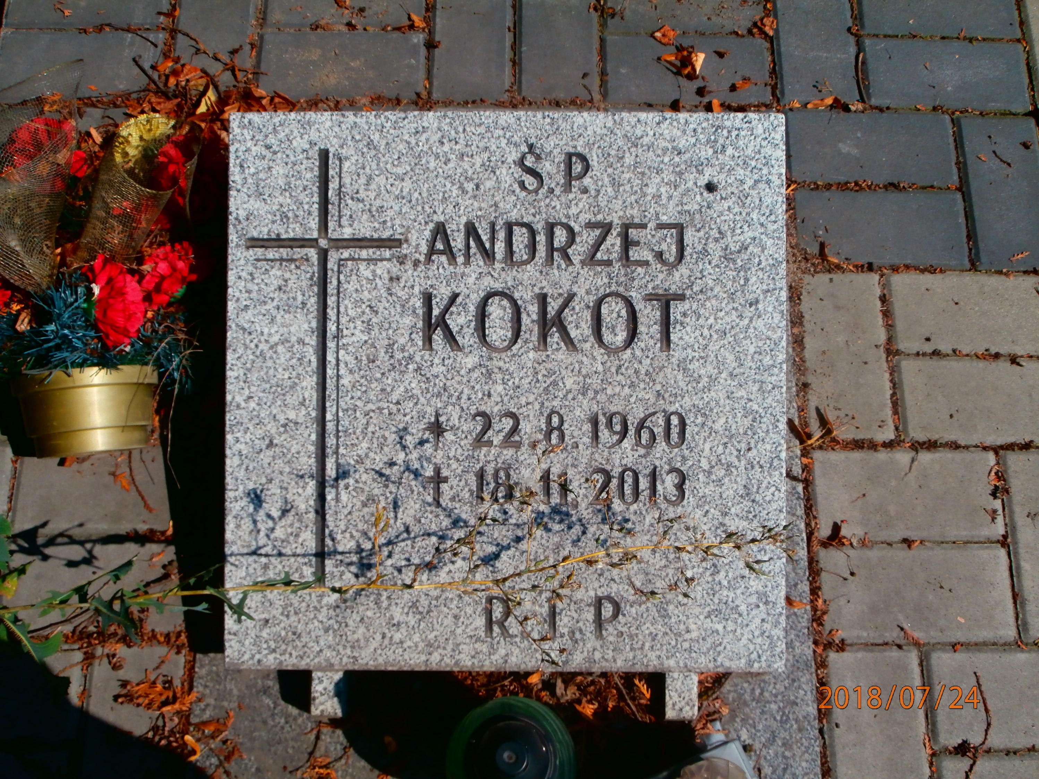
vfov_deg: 37.7
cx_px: 520
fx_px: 1141
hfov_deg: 49.0
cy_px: 390
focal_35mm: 38
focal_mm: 6.67
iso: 100
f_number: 3.9
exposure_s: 1/1250
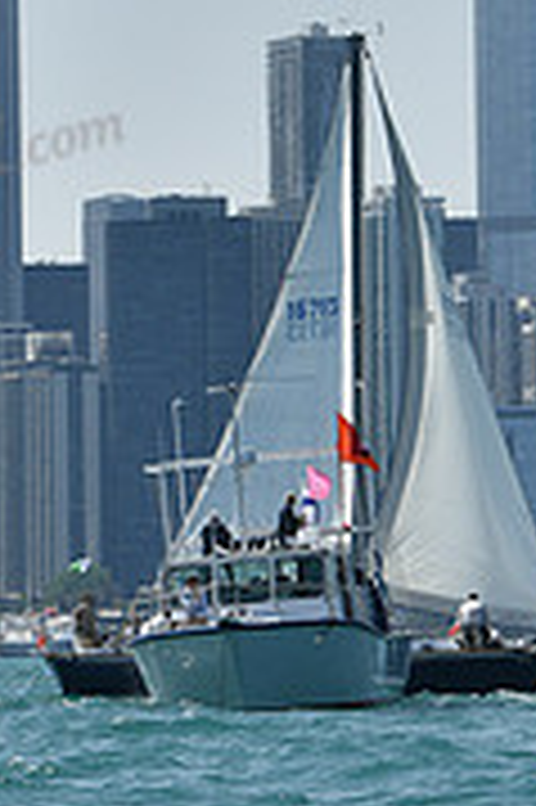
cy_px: 362
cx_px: 360
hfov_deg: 3.1
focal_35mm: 438
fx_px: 9800
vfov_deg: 4.7
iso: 250
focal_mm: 135
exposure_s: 1/1250
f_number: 9
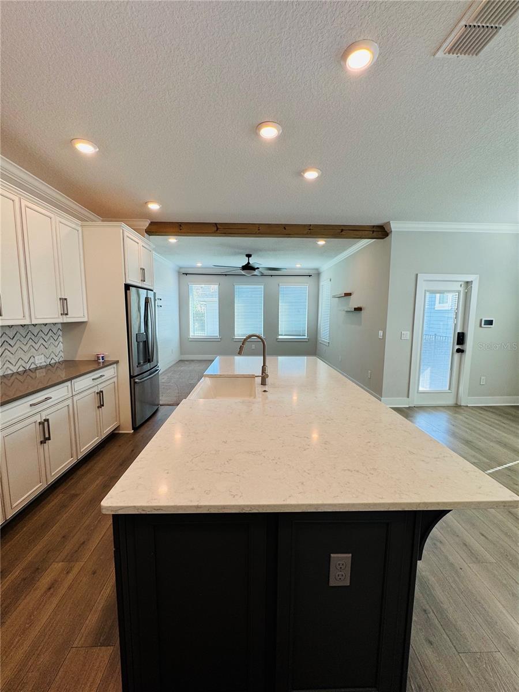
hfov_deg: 85.7
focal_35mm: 14
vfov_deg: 102.1
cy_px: 346
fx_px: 280
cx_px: 260
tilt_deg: -6.6
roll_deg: -0.3
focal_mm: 2.22
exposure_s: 1/120
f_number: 2.2
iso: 64
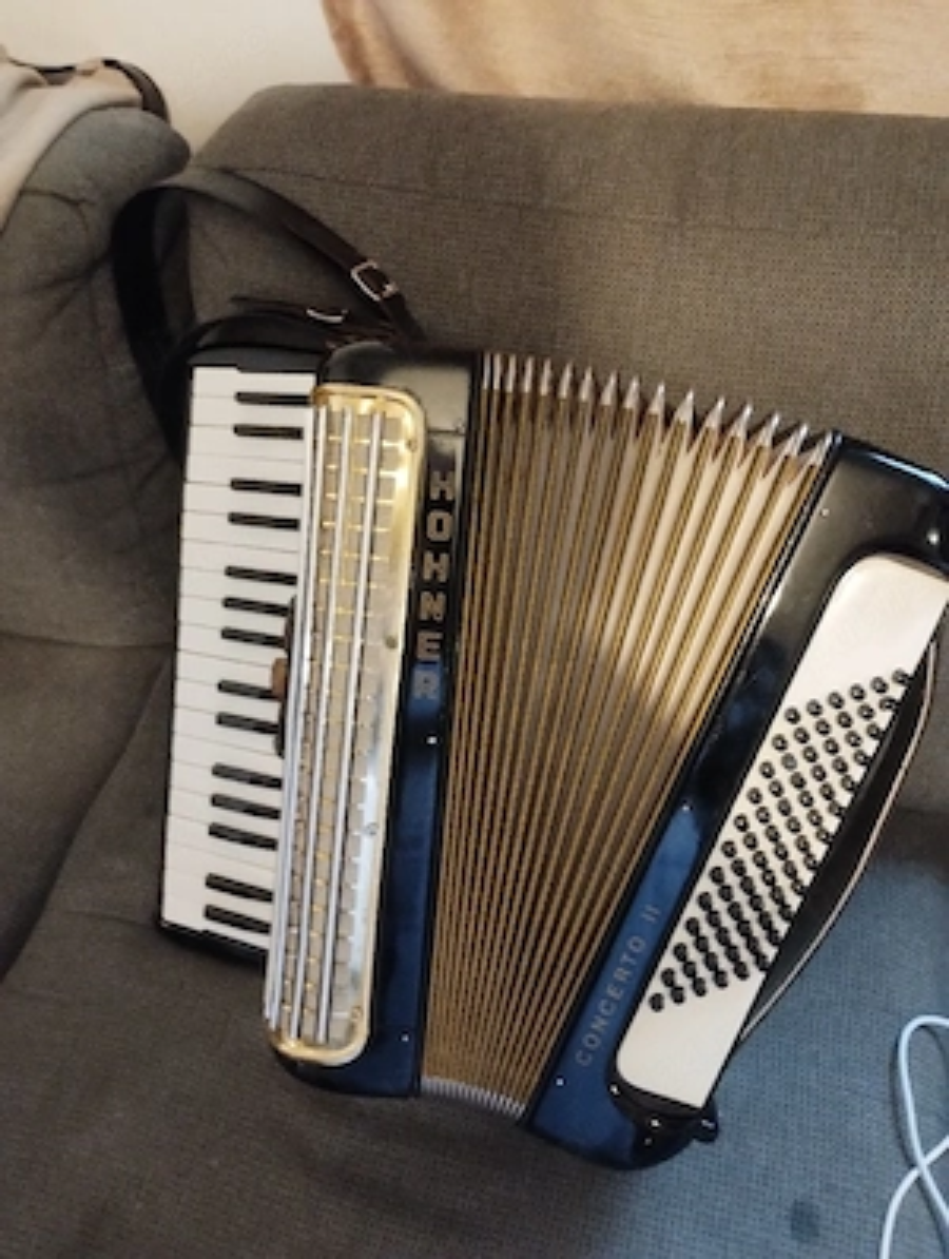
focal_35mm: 28
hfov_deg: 49.9
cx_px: 474
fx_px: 1020
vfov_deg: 63.4
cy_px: 630
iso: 3400
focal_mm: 4.27
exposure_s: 1/14
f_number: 1.8
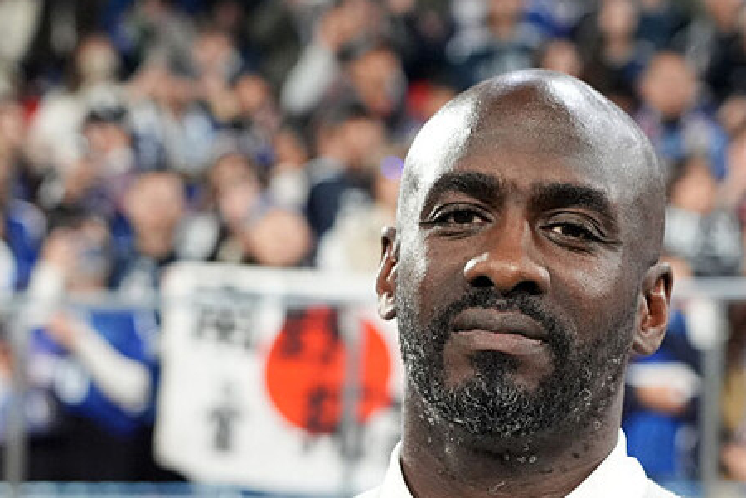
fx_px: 2818
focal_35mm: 136
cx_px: 502
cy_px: 438
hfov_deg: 15.0
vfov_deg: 10.0
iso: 5000
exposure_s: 1/1000
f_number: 4
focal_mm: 68
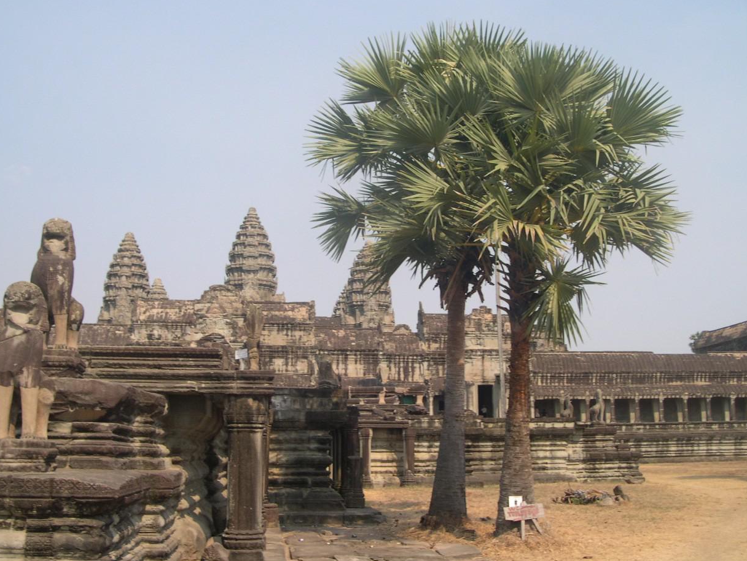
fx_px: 863
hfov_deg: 46.8
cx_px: 358
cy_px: 271
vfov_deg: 36.0
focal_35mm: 40
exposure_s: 1/150
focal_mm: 8
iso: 100
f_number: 7.6
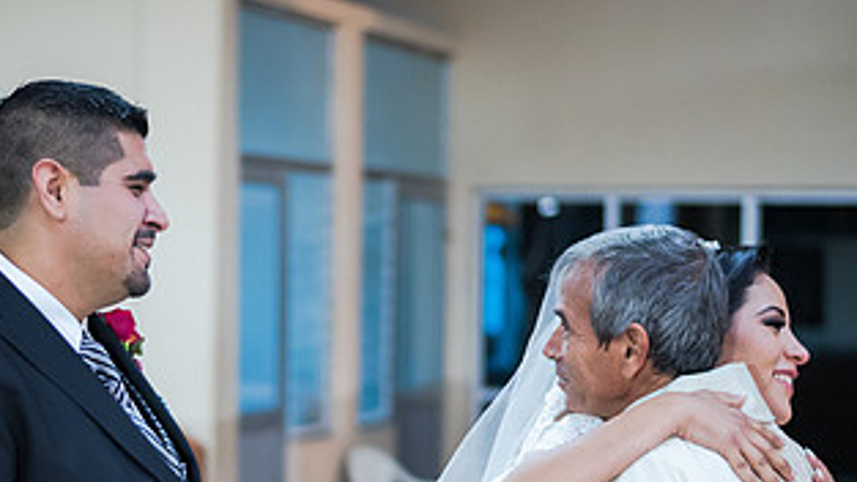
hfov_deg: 22.0
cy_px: 434
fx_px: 2204
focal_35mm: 97
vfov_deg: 12.4
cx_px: 329
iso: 1600
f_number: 1.8
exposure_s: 1/160
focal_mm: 50
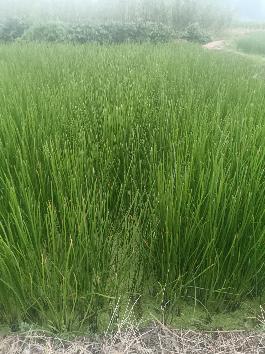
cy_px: 177
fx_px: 276
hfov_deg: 51.3
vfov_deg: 65.3
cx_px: 132
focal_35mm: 27
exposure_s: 1/50
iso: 291
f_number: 1.8
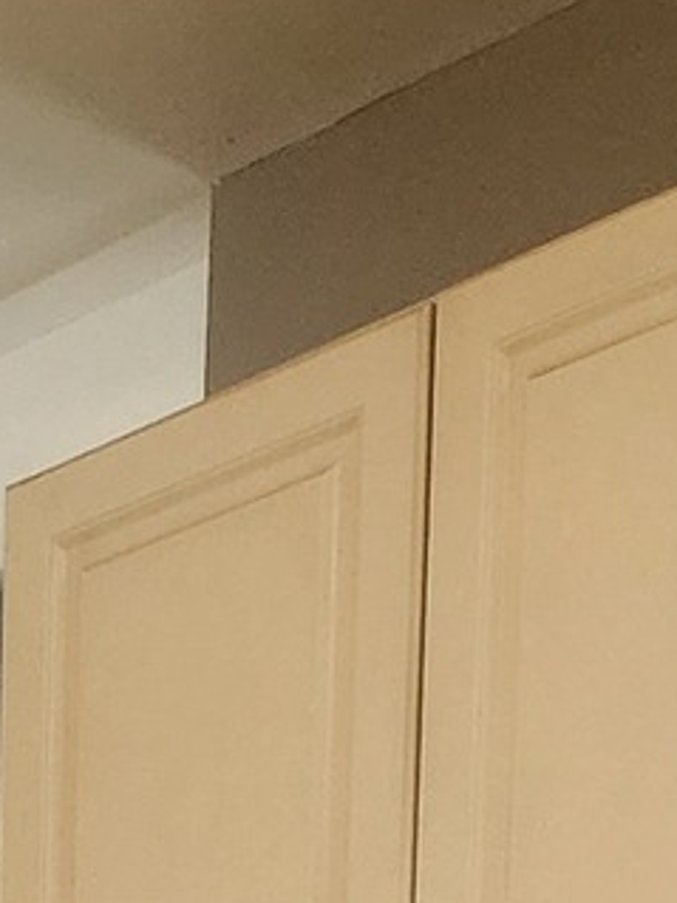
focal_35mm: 166
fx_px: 4332
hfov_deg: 8.4
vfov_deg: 9.2
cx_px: -787
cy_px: 2836
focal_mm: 6.4
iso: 400
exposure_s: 1/120
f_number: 1.8
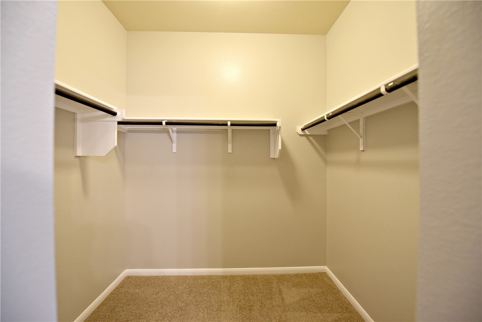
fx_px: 187
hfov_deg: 104.2
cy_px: 161
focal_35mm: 14
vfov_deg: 81.2
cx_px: 241
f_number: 2.8
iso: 800
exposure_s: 1/60
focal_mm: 14
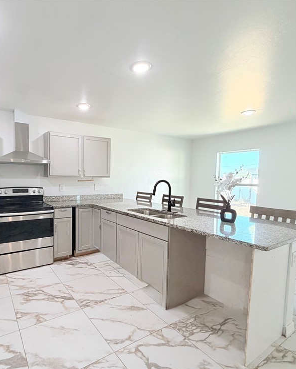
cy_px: 191
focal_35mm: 19
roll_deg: -0.5
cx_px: 102
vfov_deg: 83.2
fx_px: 208
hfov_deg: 69.1
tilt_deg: -3.9
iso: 200
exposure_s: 1/120
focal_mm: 2.22
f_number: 2.2
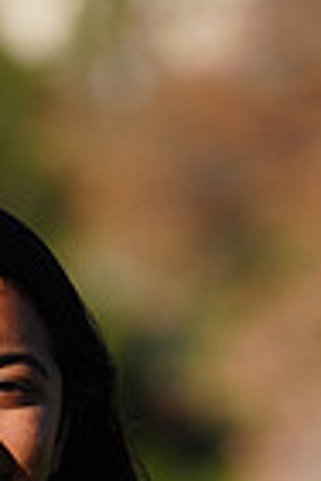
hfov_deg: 1.4
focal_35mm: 1018
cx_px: -46
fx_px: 13615
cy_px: 904
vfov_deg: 2.0
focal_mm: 247
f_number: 5.6
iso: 100
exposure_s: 1/500
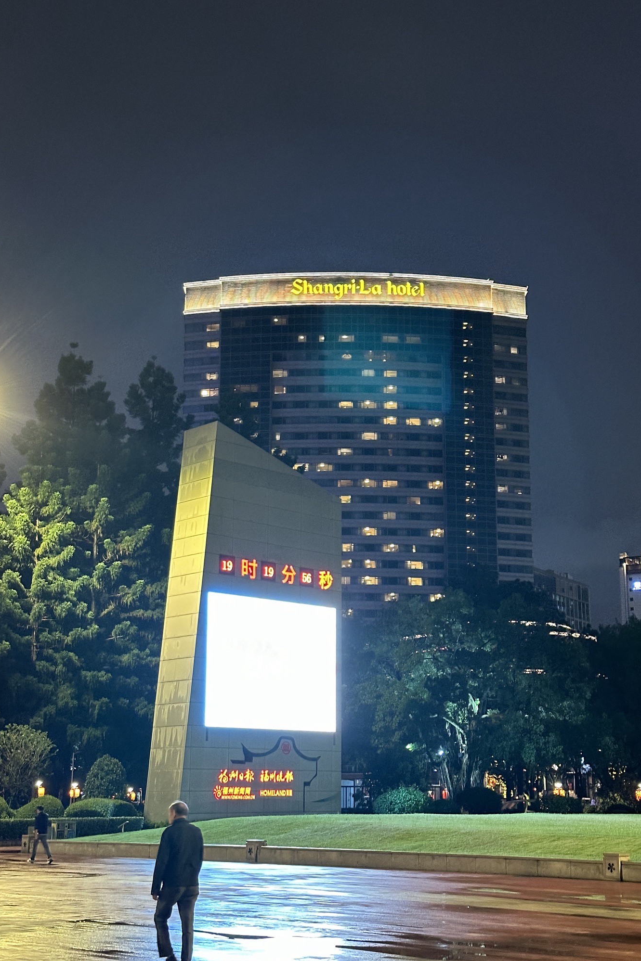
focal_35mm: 50
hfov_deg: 27.0
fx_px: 1336
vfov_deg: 39.6
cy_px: 480
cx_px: 325
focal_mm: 6.86
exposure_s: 1/30
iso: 500
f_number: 1.78
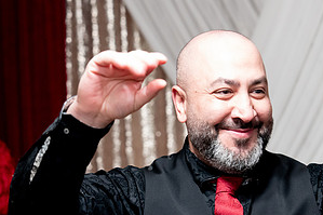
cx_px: 199
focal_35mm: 136
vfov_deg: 10.0
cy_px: 192
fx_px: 1219
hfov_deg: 15.1
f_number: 2.8
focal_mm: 70
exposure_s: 1/160
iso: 3200
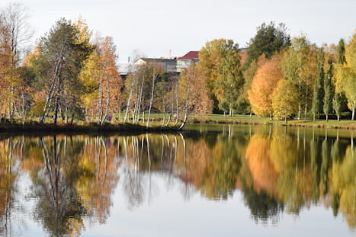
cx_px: 66
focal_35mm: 144
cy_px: 112
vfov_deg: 9.5
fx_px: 1423
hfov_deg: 14.2
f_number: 9
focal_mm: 56
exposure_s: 1/320
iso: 200
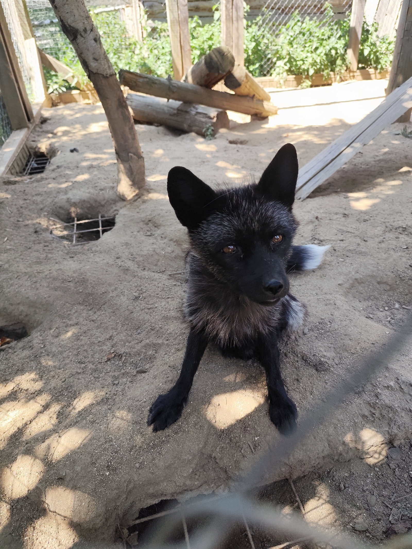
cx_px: 206
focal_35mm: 23
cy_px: 274
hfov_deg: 58.9
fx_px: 365
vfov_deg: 73.9
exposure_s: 1/148
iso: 50
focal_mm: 6.19
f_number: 1.65
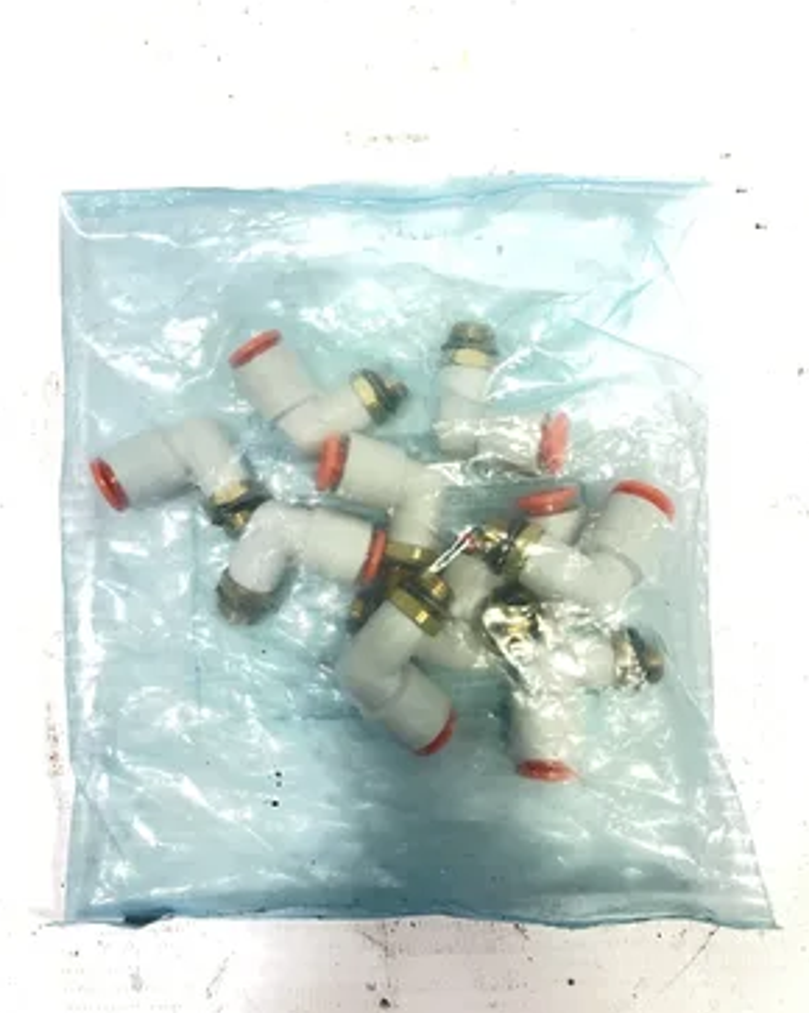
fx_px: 839
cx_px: 402
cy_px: 508
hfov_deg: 51.5
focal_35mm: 28
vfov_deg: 62.2
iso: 400
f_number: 1.6
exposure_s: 1/60
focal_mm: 4.2
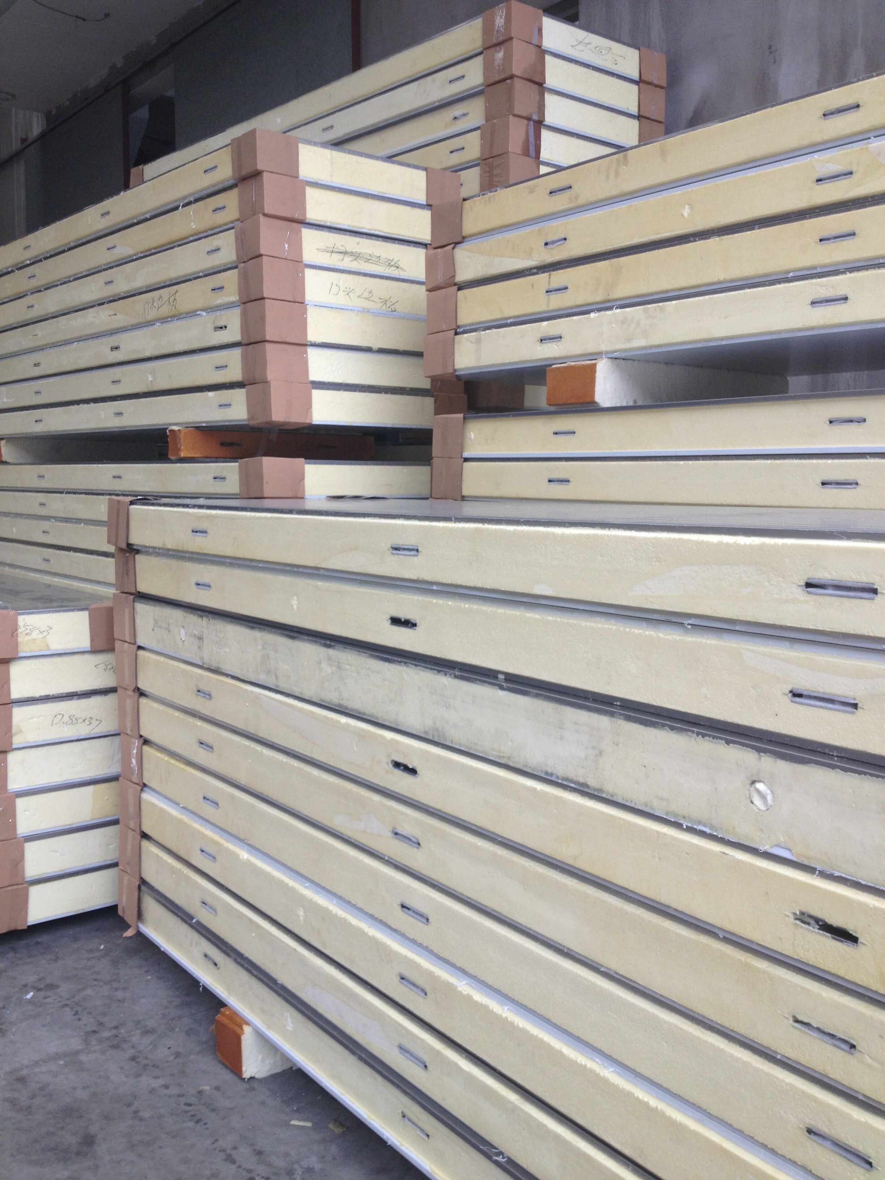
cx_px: 442
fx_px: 1193
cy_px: 590
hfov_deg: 40.7
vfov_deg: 52.6
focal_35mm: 35
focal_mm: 4.28
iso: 50
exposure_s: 1/20
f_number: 2.4
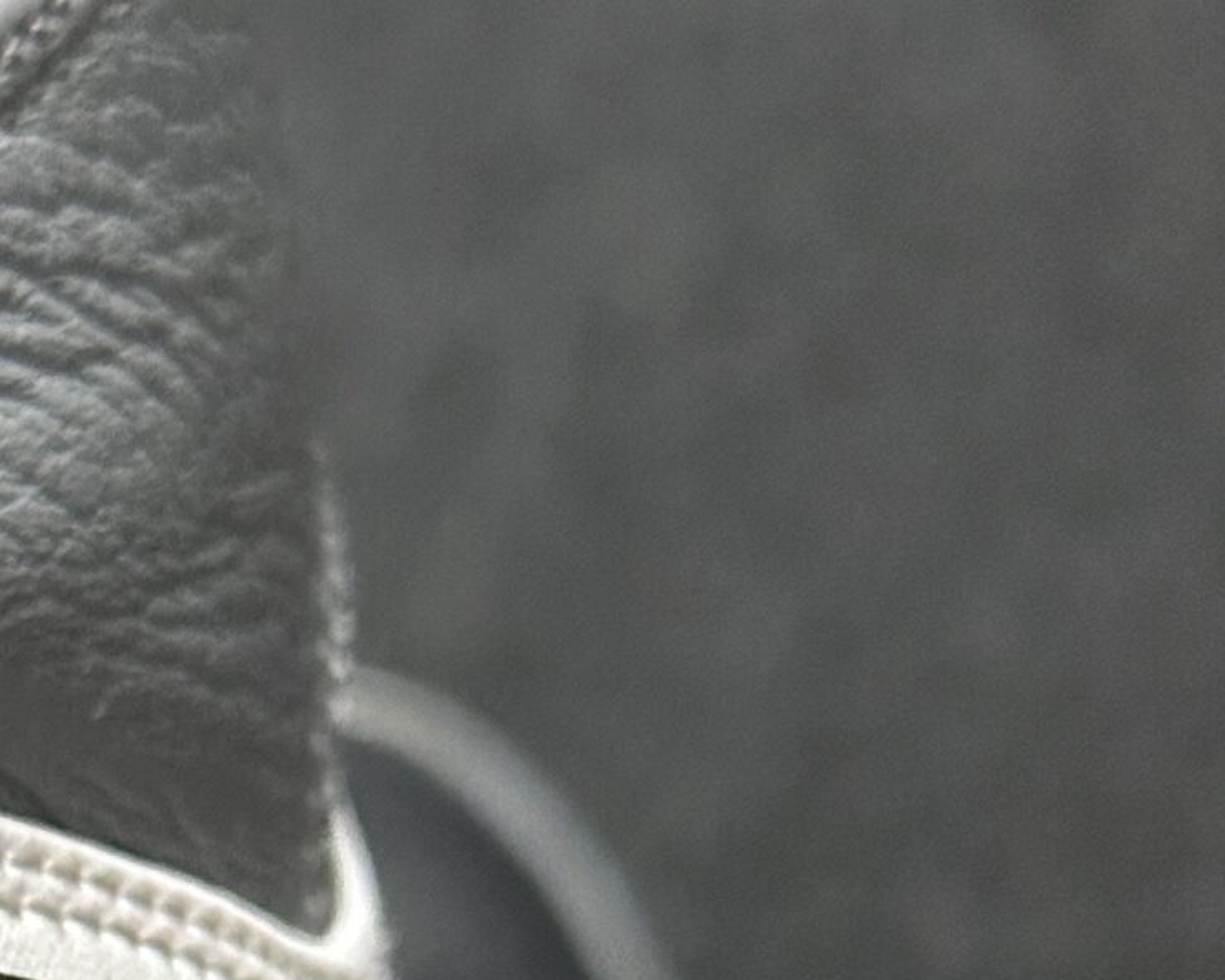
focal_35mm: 162
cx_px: -172
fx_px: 5873
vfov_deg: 9.3
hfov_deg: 11.7
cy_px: 1496
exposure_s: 1/40
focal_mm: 6.86
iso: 500
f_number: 1.78
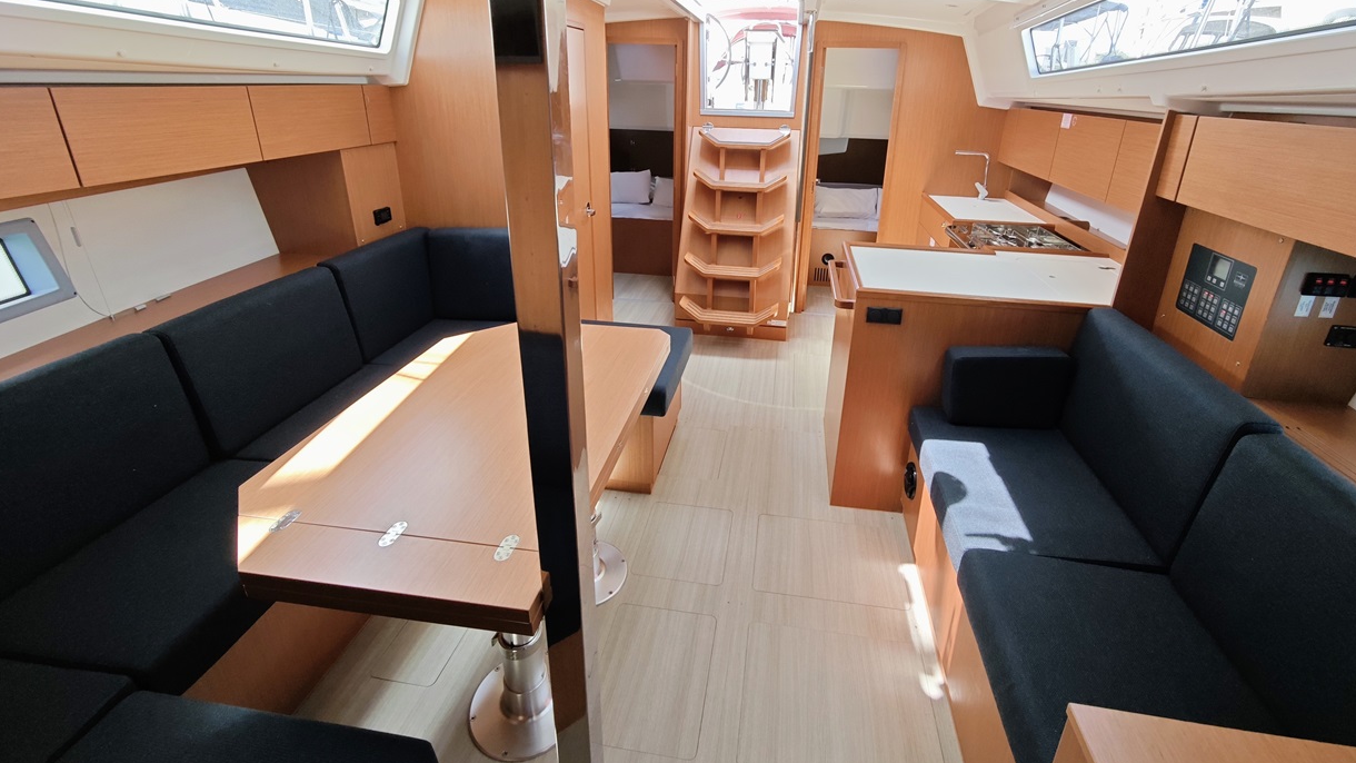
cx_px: 702
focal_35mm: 16
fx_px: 575
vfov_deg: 66.3
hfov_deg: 99.3
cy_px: 298
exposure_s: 1/50
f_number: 2.2
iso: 100
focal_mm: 2.16
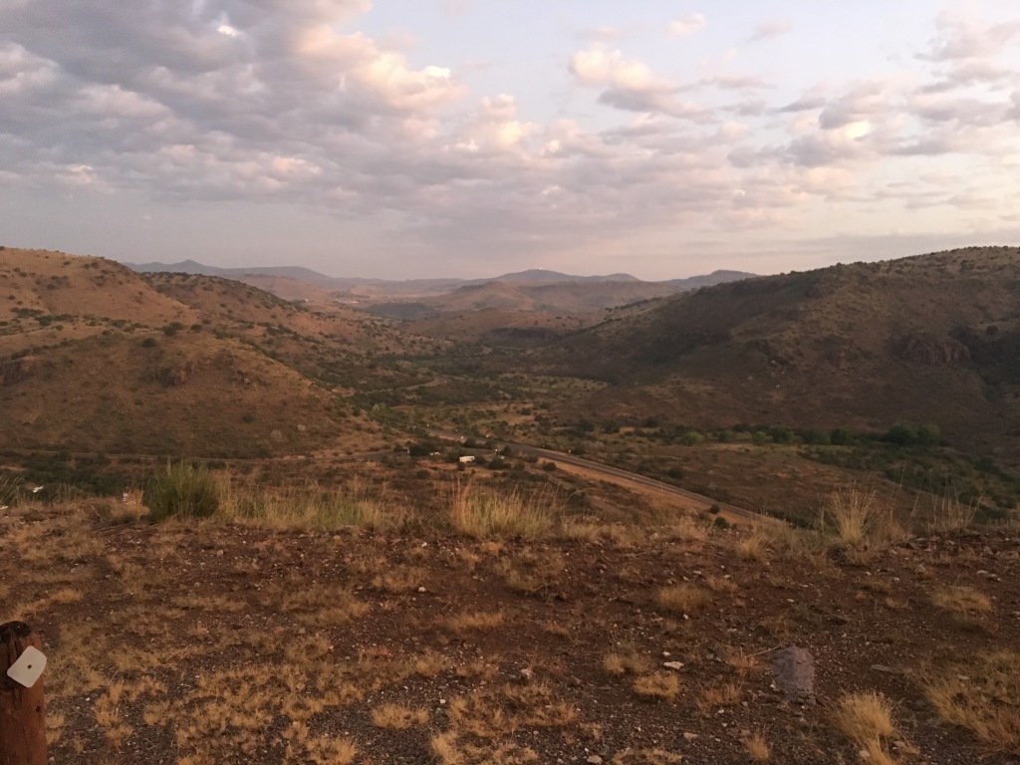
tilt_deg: -5.5
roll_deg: -2.8
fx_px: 855
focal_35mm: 29
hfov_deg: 61.7
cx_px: 510
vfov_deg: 48.2
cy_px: 382
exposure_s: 1/15
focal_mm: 4.15
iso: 200
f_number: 2.2
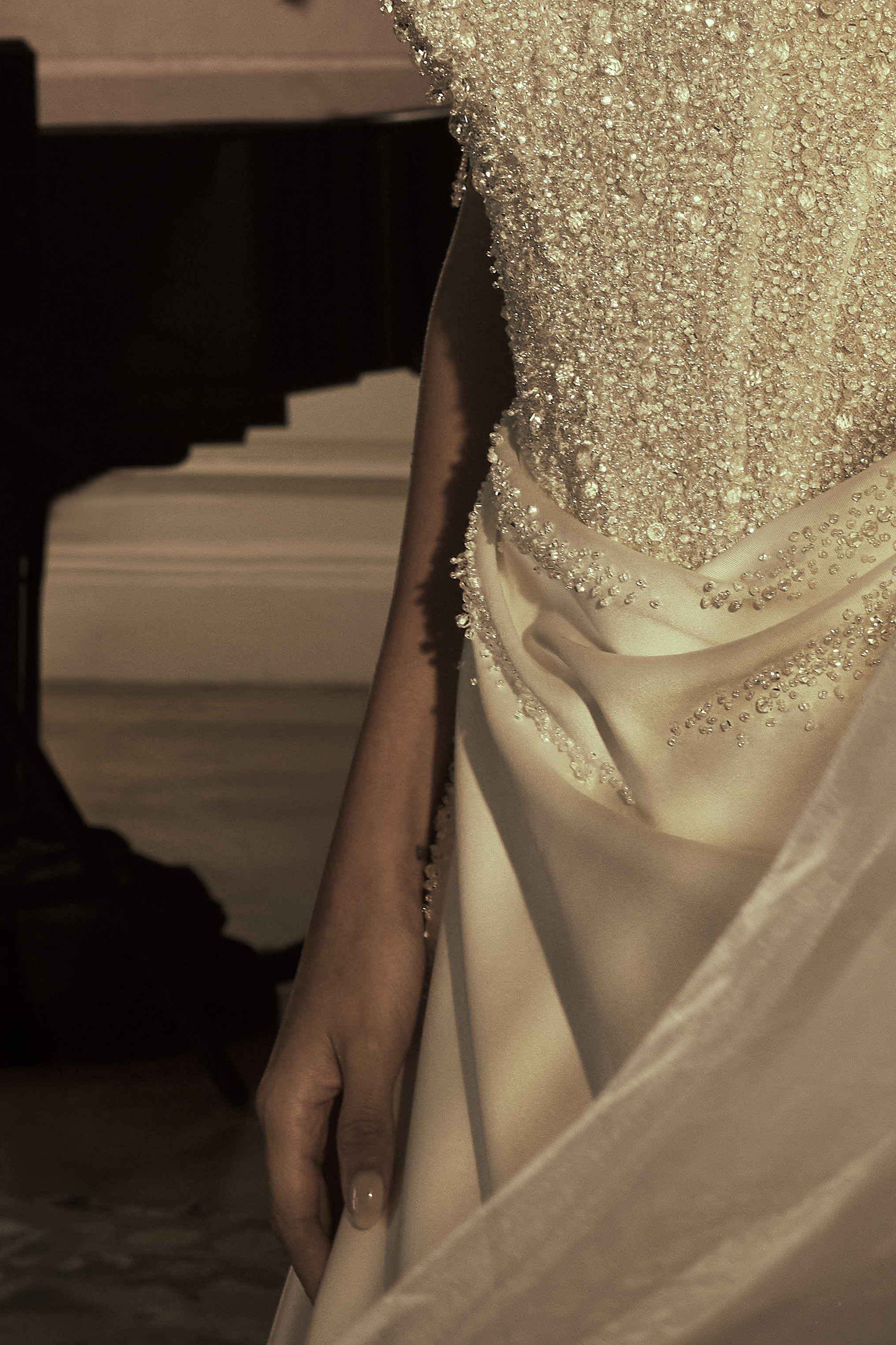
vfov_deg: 13.6
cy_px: 337
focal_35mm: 151
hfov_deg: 8.9
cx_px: 1280
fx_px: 5638
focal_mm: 50
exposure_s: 1/250
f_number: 10
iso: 2500
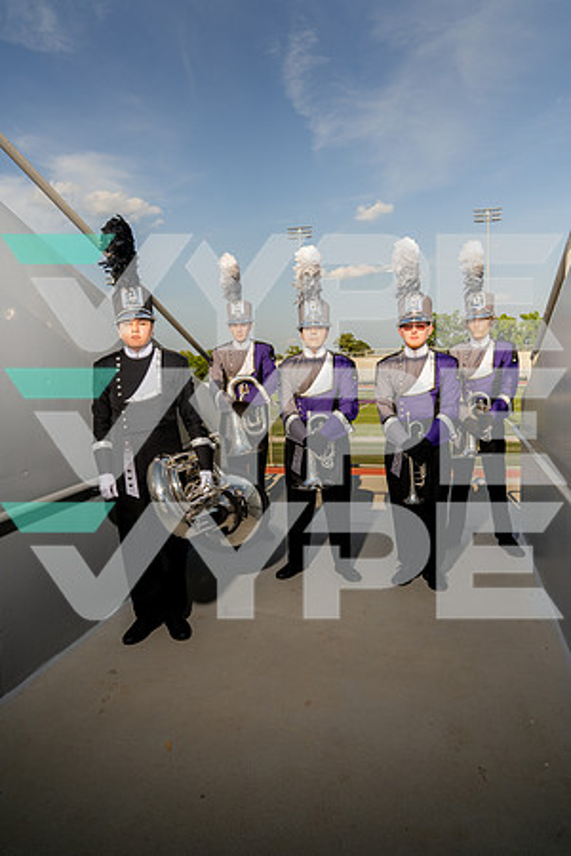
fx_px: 571
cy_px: 428
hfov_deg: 53.1
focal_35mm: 24
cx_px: 286
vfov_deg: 73.7
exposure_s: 1/250
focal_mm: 24
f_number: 8
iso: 100
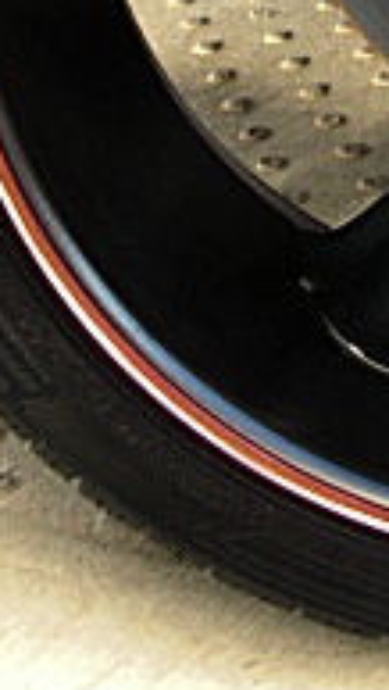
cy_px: -118
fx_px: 2377
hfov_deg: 9.1
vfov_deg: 15.9
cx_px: 596
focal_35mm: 130
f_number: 2.8
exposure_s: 1/60
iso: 100
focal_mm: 6.3
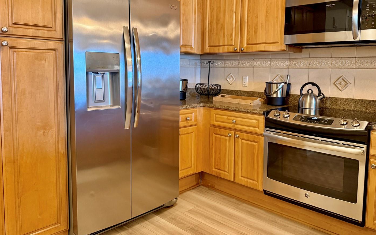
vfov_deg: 42.9
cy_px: 92
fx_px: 297
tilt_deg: -3.7
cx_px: 202
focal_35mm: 29
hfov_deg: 64.6
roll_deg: -0.9
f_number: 1.78
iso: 400
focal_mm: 6.76
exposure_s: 1/60
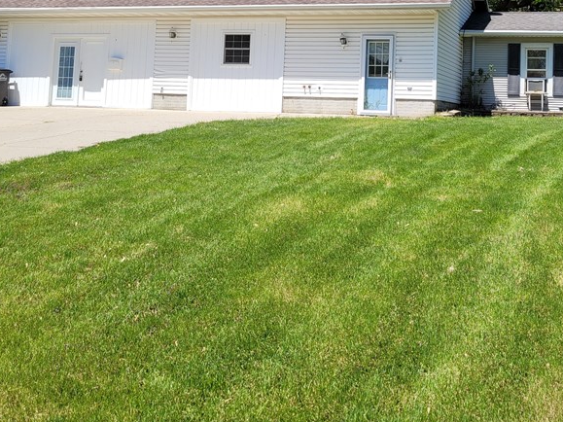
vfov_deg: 30.4
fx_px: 748
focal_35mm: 46
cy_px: 61
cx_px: 391
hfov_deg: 40.5
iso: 40
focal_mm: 5.4
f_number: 1.8
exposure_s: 1/2010
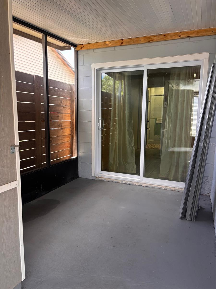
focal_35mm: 26
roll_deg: -1.8
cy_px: 144
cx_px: 108
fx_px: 216
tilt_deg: -8.0
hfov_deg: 53.1
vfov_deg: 67.3
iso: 125
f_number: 1.6
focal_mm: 5.96
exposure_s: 1/121
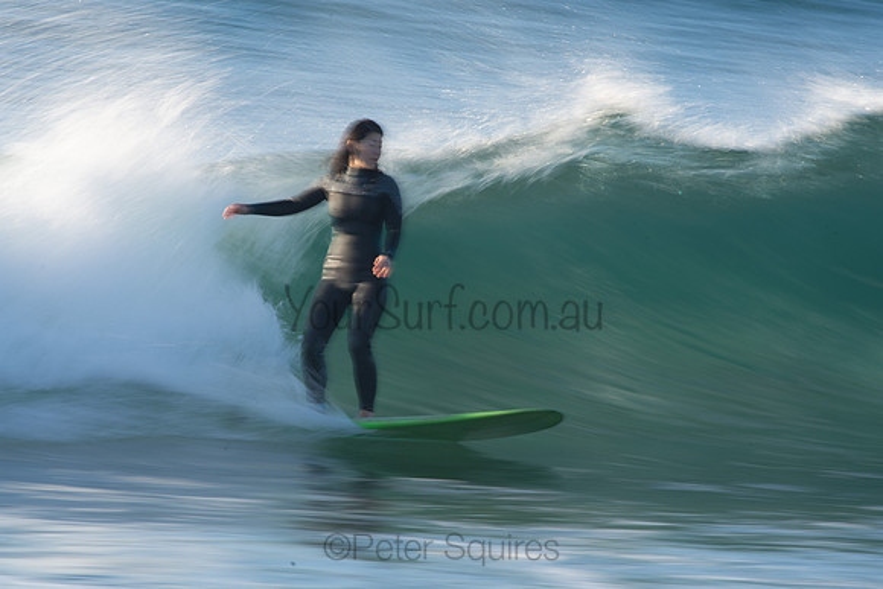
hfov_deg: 2.7
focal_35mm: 750
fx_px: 18399
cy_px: 294
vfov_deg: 1.8
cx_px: 442
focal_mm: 500
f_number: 22
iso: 100
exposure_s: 1/15
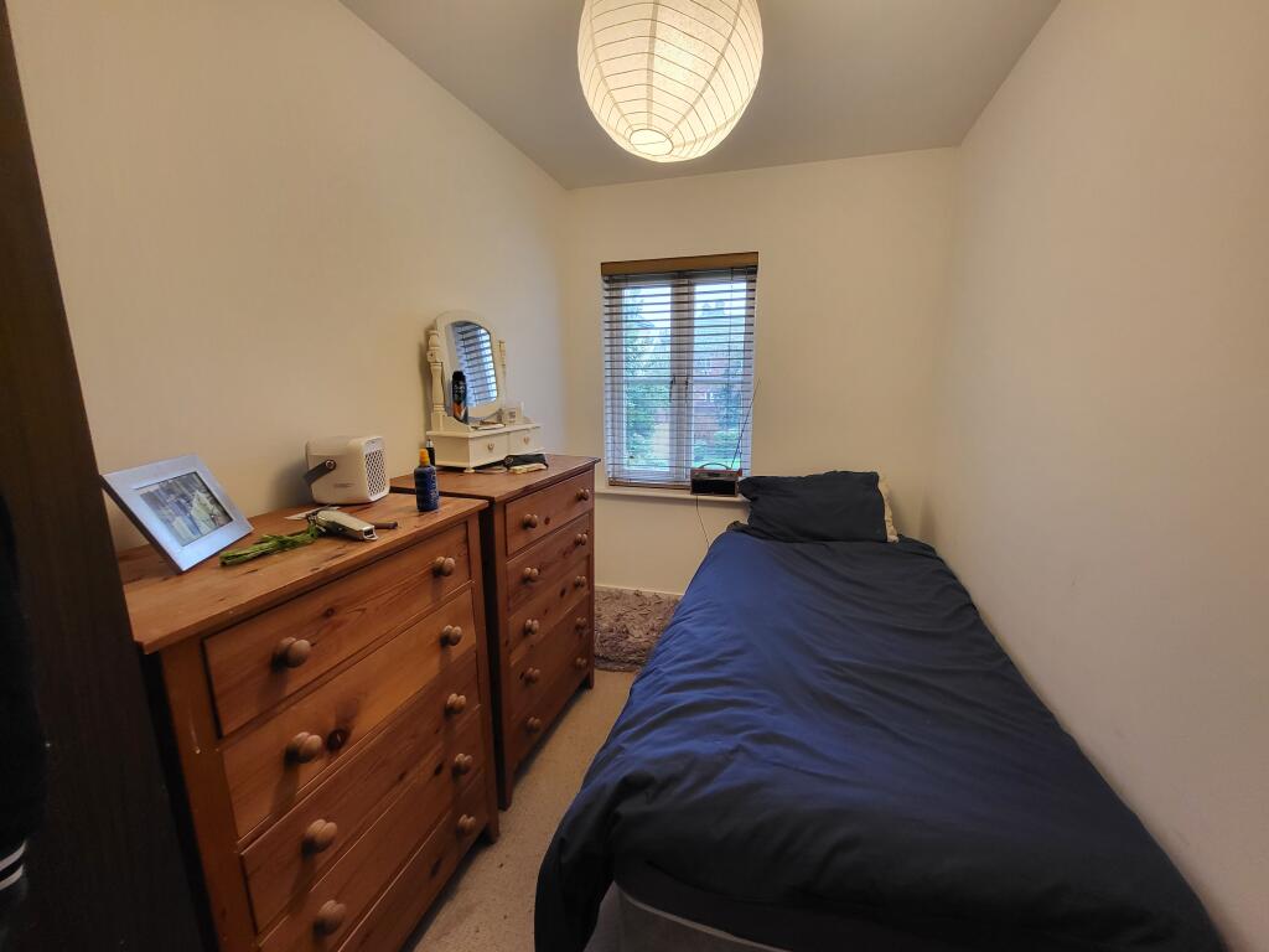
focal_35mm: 13
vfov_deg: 89.9
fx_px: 477
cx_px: 634
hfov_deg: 106.2
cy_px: 476
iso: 160
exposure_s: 1/50
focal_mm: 1.74
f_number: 2.2
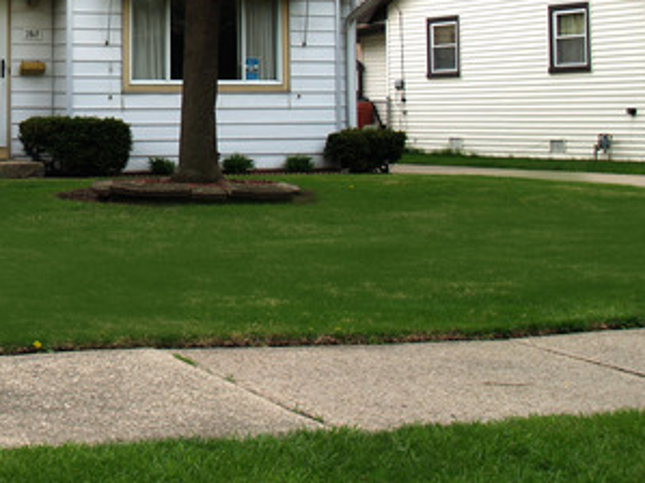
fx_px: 1676
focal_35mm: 90
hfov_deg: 20.9
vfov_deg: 16.1
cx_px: -24
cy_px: 19
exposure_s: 1/125
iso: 100
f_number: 6.3
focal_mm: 21
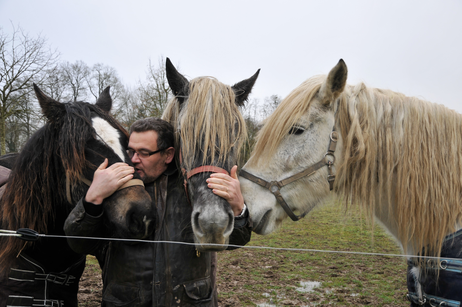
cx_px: 231
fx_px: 500
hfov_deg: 49.6
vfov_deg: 34.1
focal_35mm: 39
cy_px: 154
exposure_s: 1/80
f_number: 4.5
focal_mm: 26
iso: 200
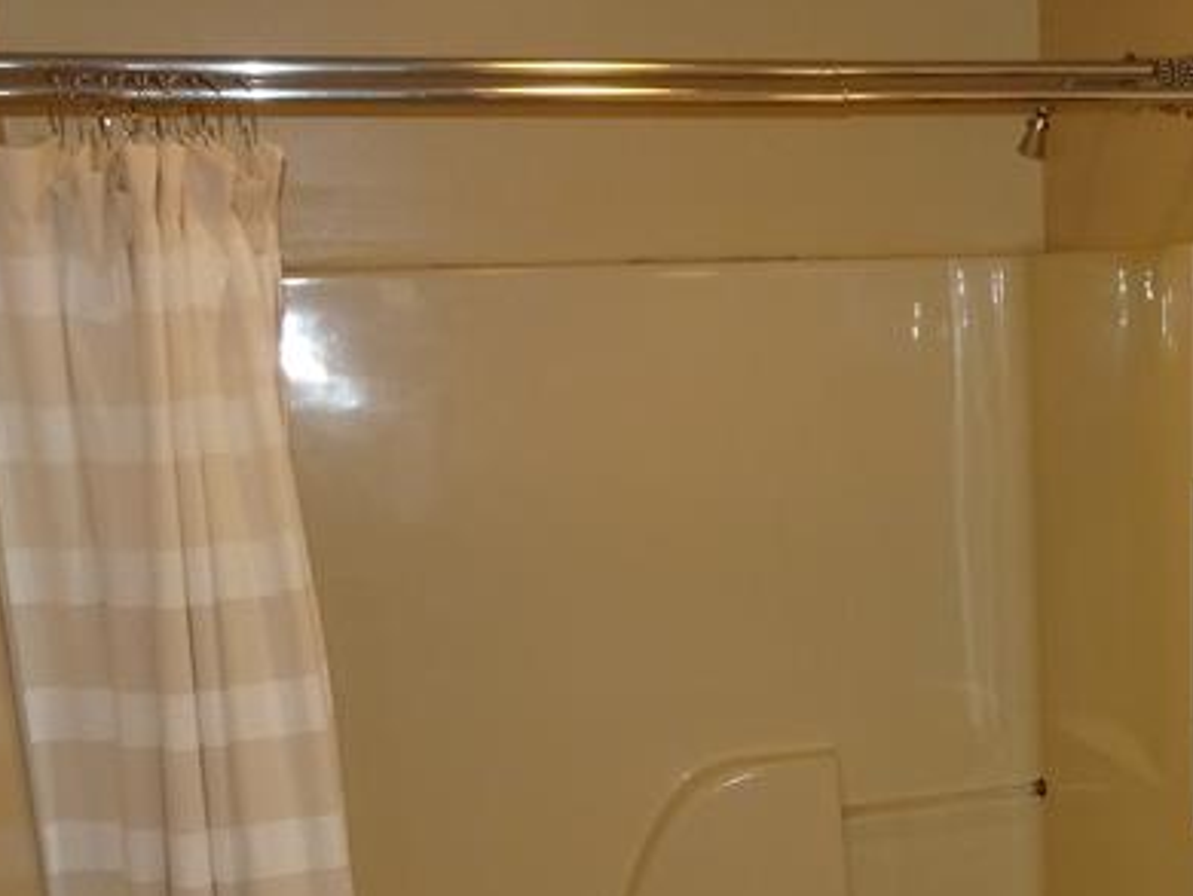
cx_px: 1061
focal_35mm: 63
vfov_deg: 22.5
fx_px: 2173
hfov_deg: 29.5
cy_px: 865
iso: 200
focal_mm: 4.1
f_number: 3.5
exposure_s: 1/30
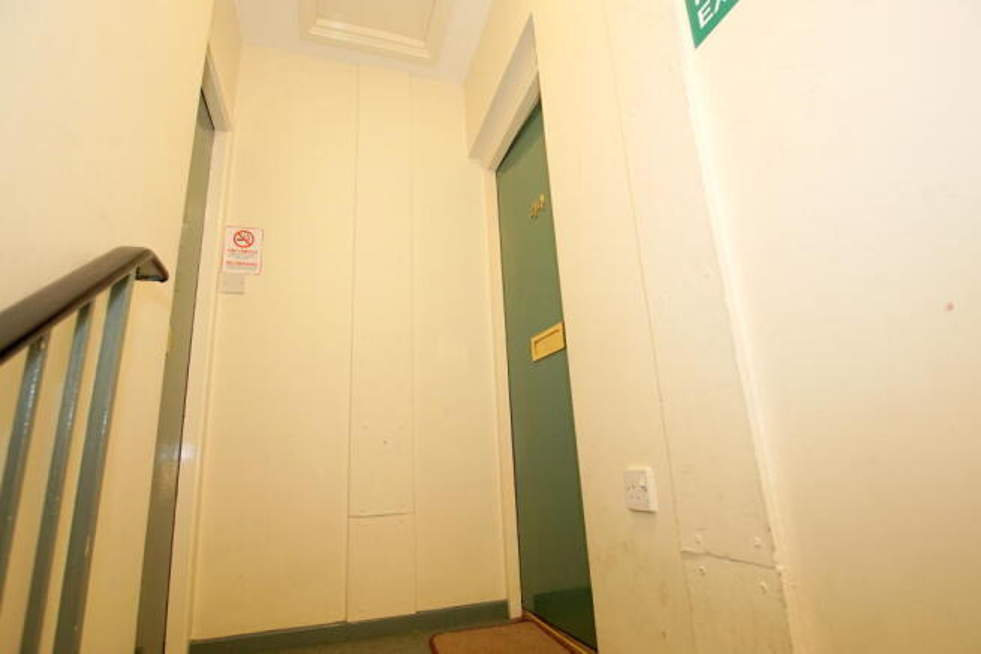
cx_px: 490
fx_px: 409
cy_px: 327
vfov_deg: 77.4
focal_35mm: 15
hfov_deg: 100.4
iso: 640
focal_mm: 10
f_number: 3.5
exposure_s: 1/60
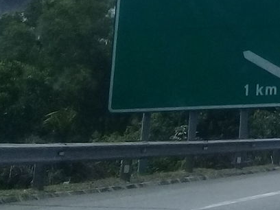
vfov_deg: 9.4
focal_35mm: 146
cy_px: -244
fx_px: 1181
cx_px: 576
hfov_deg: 11.9
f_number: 2.2
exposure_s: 1/2242
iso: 50
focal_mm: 3.3
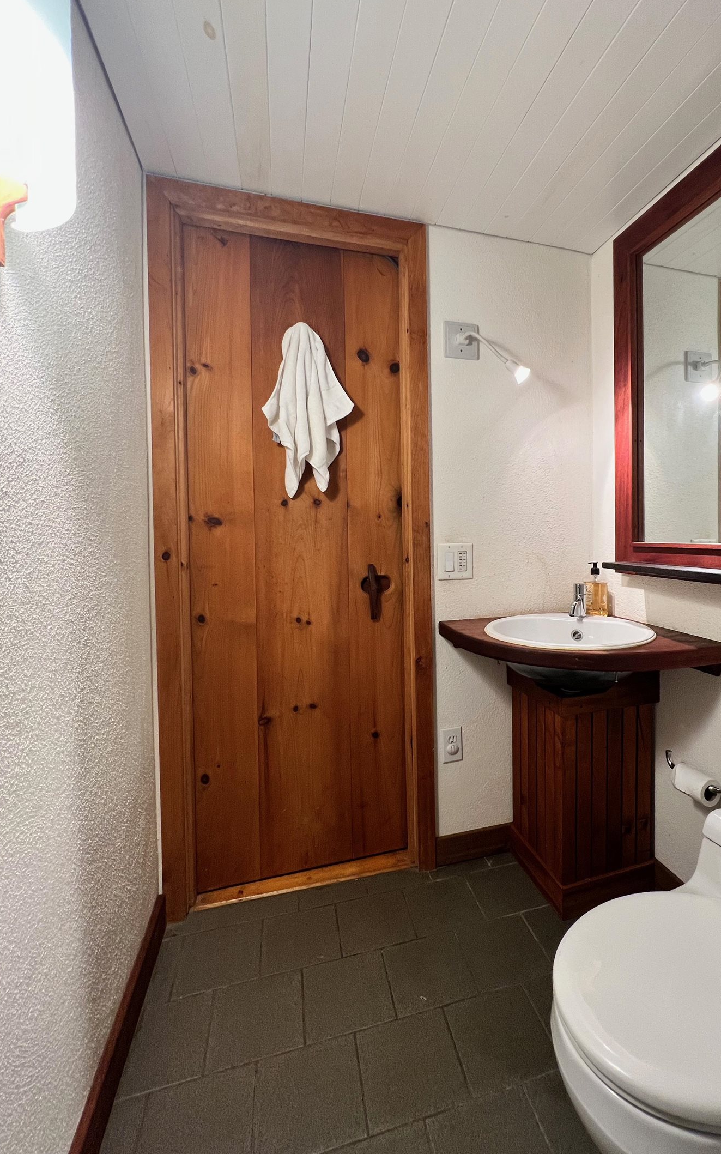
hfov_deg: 73.9
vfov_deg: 101.3
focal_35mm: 15
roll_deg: +0.3
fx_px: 472
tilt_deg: -1.6
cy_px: 543
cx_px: 437
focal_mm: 1.57
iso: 160
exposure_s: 1/60
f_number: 1.8
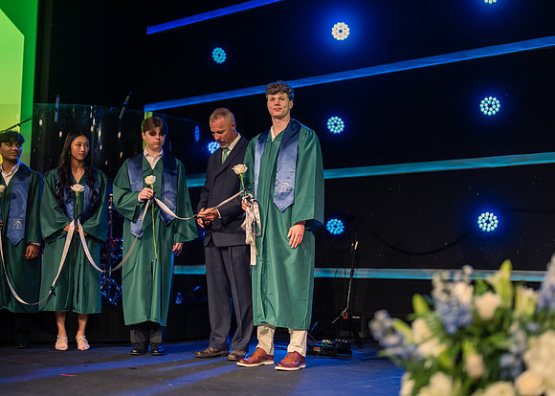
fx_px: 847
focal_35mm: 54
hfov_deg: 36.3
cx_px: 301
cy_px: 198
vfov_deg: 26.3
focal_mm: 50
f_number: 1.2
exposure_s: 1/400
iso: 800
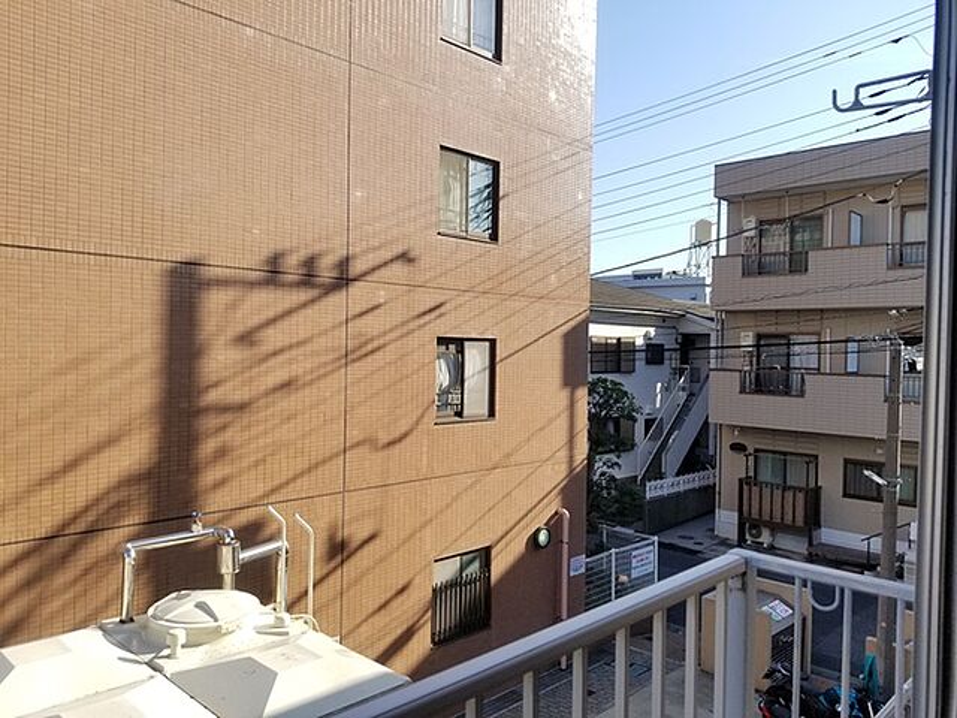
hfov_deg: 67.3
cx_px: 478
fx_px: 719
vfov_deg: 53.1
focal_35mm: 26
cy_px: 359
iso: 50
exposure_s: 1/1400
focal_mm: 4.25
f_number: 1.7
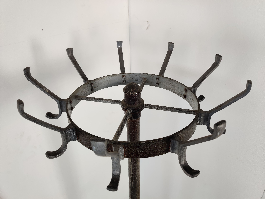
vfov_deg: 51.4
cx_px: 132
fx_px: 207
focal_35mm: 27
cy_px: 100
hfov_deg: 65.3
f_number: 1.65
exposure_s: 1/100
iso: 160
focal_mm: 4.75
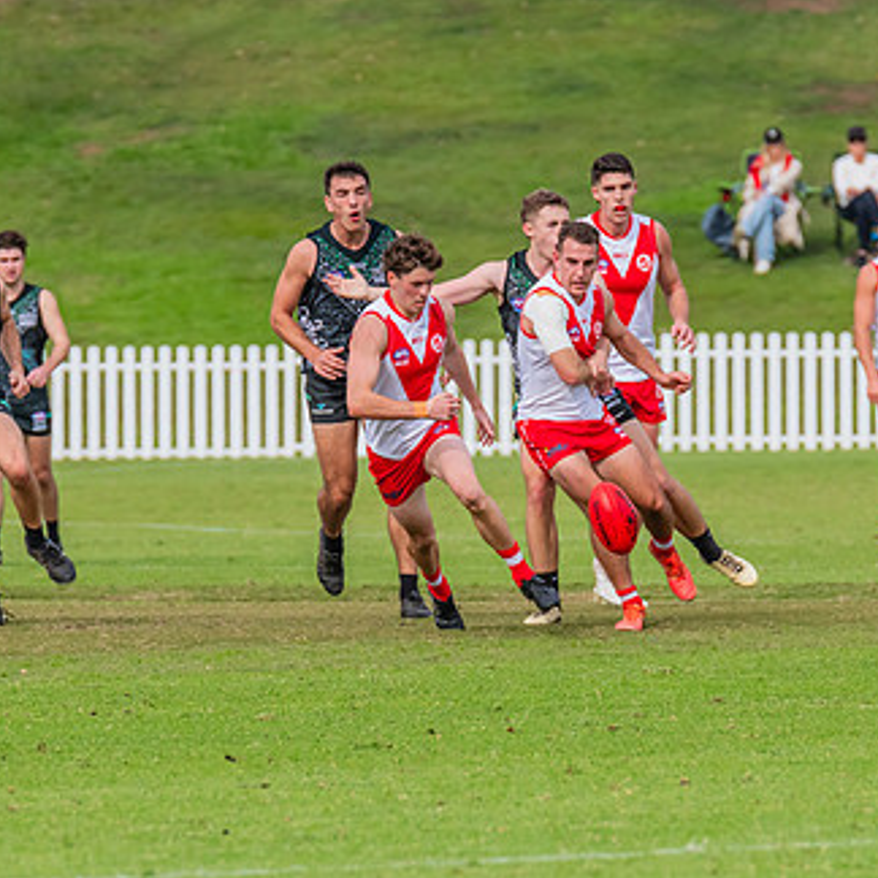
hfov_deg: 2.4
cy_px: 497
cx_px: 564
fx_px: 20977
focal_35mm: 731
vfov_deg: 2.4
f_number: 7.1
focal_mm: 420
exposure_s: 1/1600
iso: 800
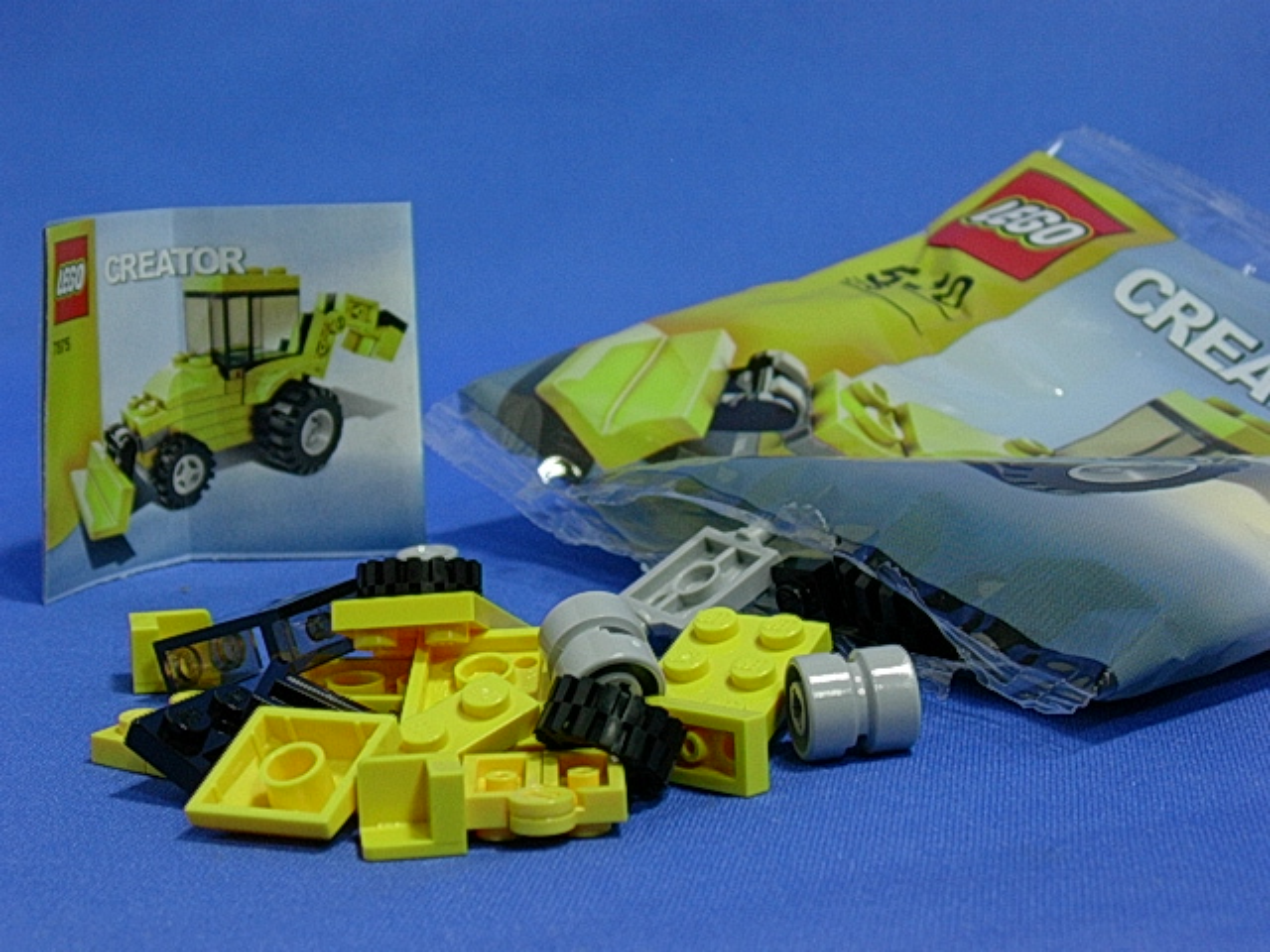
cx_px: 635
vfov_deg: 21.9
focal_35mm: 67
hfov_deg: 29.0
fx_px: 2458
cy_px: 476
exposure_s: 1/17.9
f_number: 3.6
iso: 70
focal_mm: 10.2
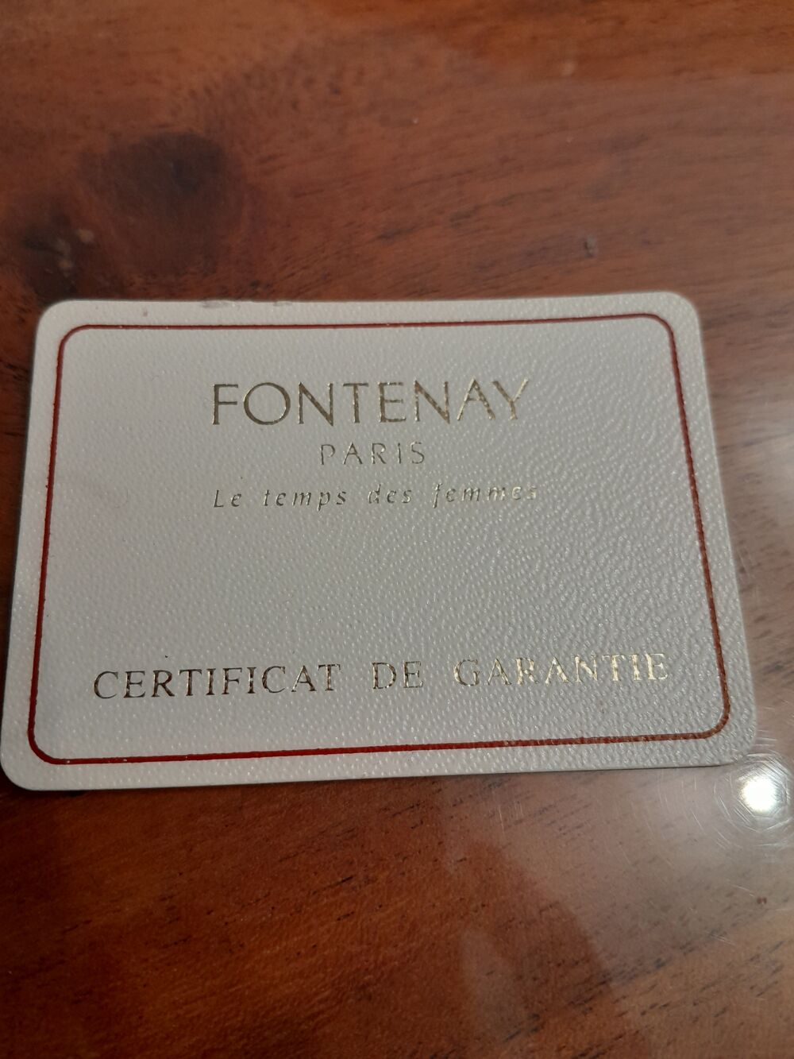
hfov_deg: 53.1
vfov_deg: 67.3
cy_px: 530
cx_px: 397
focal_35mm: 26
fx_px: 795
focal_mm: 3.98
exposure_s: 1/50
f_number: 1.8
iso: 250
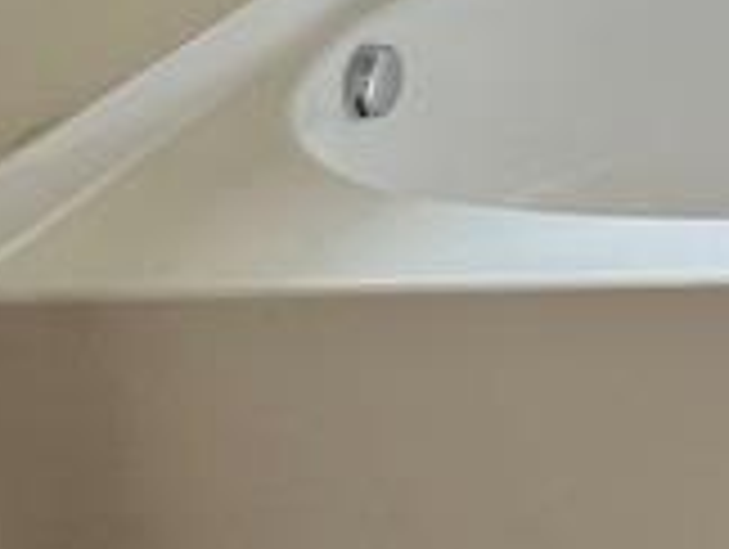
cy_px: -675
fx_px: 1729
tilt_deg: -1.4
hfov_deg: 17.7
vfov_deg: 14.0
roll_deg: +0.9
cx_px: 1404
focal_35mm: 82
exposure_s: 1/120
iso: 100
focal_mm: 1.57
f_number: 1.8
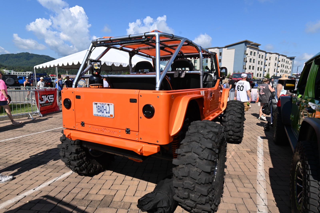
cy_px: 106
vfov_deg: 59.5
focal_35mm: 21
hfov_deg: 81.2
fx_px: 187
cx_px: 160
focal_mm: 21
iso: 250
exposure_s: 1/1000
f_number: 7.1
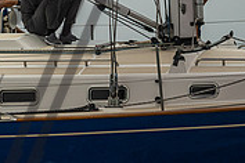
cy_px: -23
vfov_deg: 4.1
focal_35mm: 333
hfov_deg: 6.1
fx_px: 2266
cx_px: -63
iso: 400
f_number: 6.3
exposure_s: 1/4000
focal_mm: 99
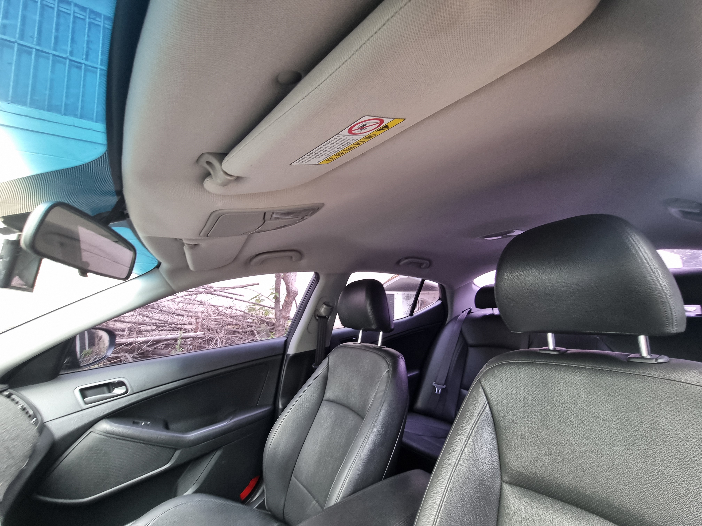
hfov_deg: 106.2
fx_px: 264
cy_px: 263
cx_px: 351
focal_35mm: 13
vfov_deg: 89.9
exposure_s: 1/60
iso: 160
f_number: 2.2
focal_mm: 2.2
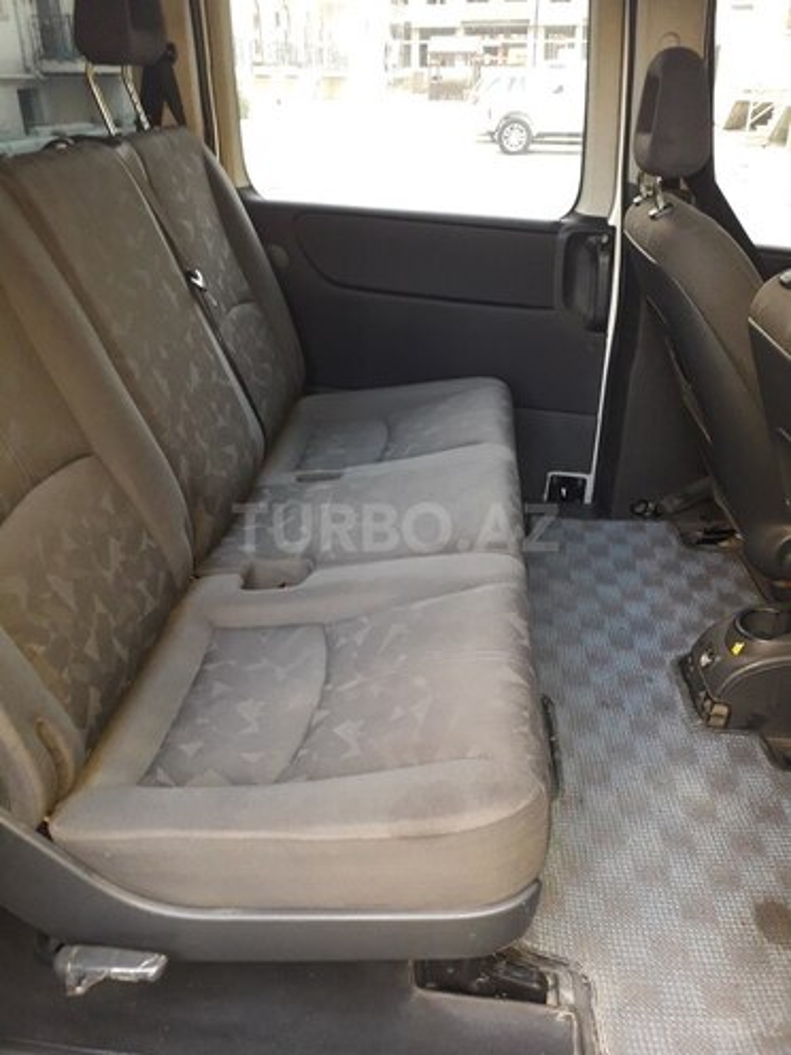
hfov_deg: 51.4
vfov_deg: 65.3
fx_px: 823
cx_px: 396
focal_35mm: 27
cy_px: 528
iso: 200
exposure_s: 1/33
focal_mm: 3.6
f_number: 1.9
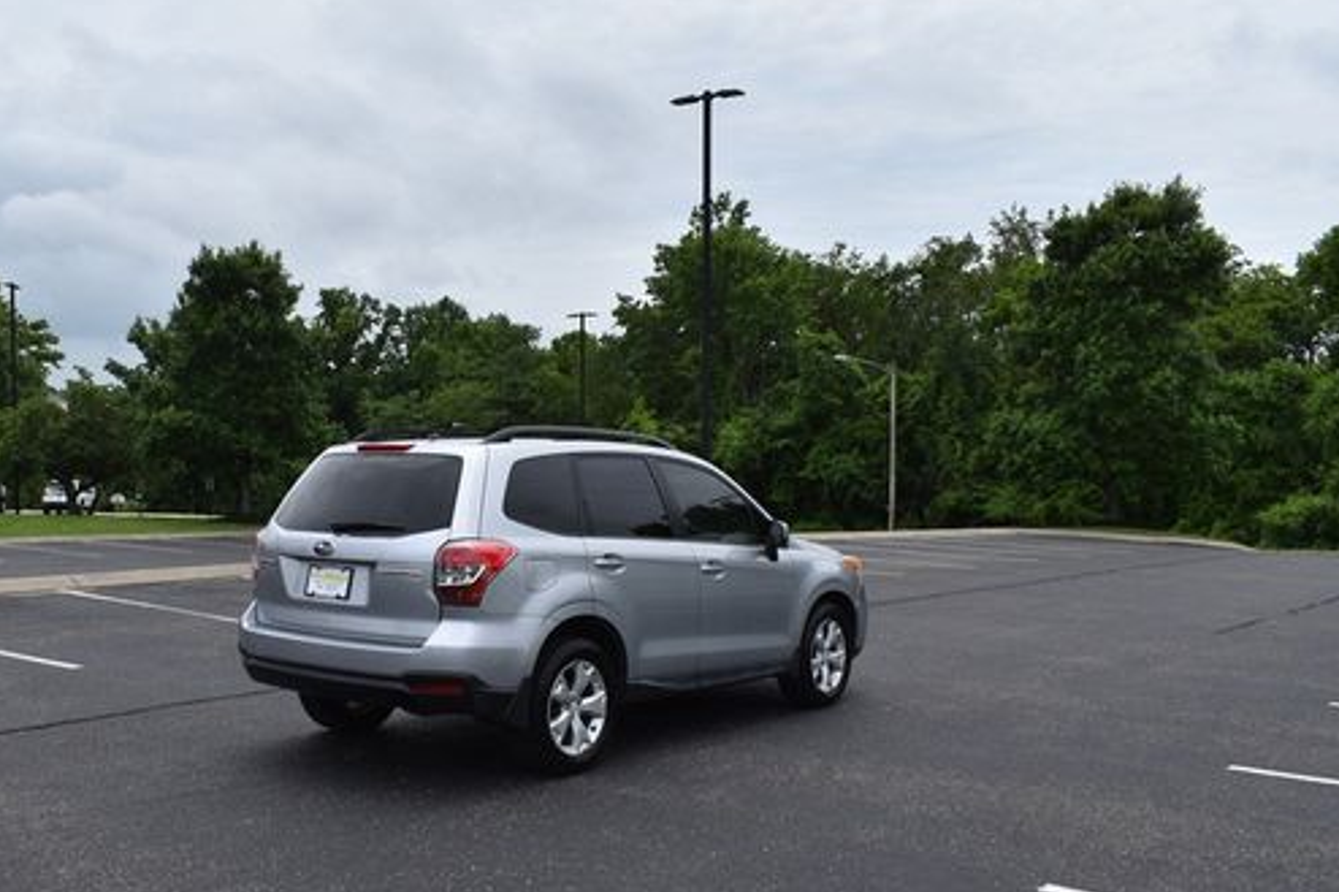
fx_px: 1301
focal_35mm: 35
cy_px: 519
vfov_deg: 37.7
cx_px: 496
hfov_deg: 53.8
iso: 100
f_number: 9
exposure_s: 1/320
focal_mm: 18
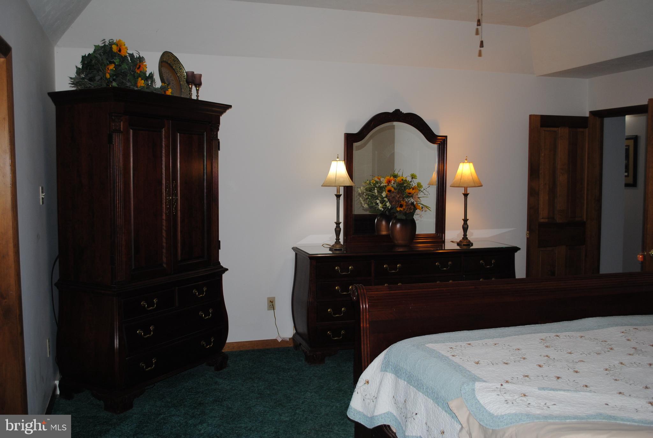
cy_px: 219
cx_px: 326
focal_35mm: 33
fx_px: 600
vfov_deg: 40.1
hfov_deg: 57.1
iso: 200
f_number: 4
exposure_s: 1/60
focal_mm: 22
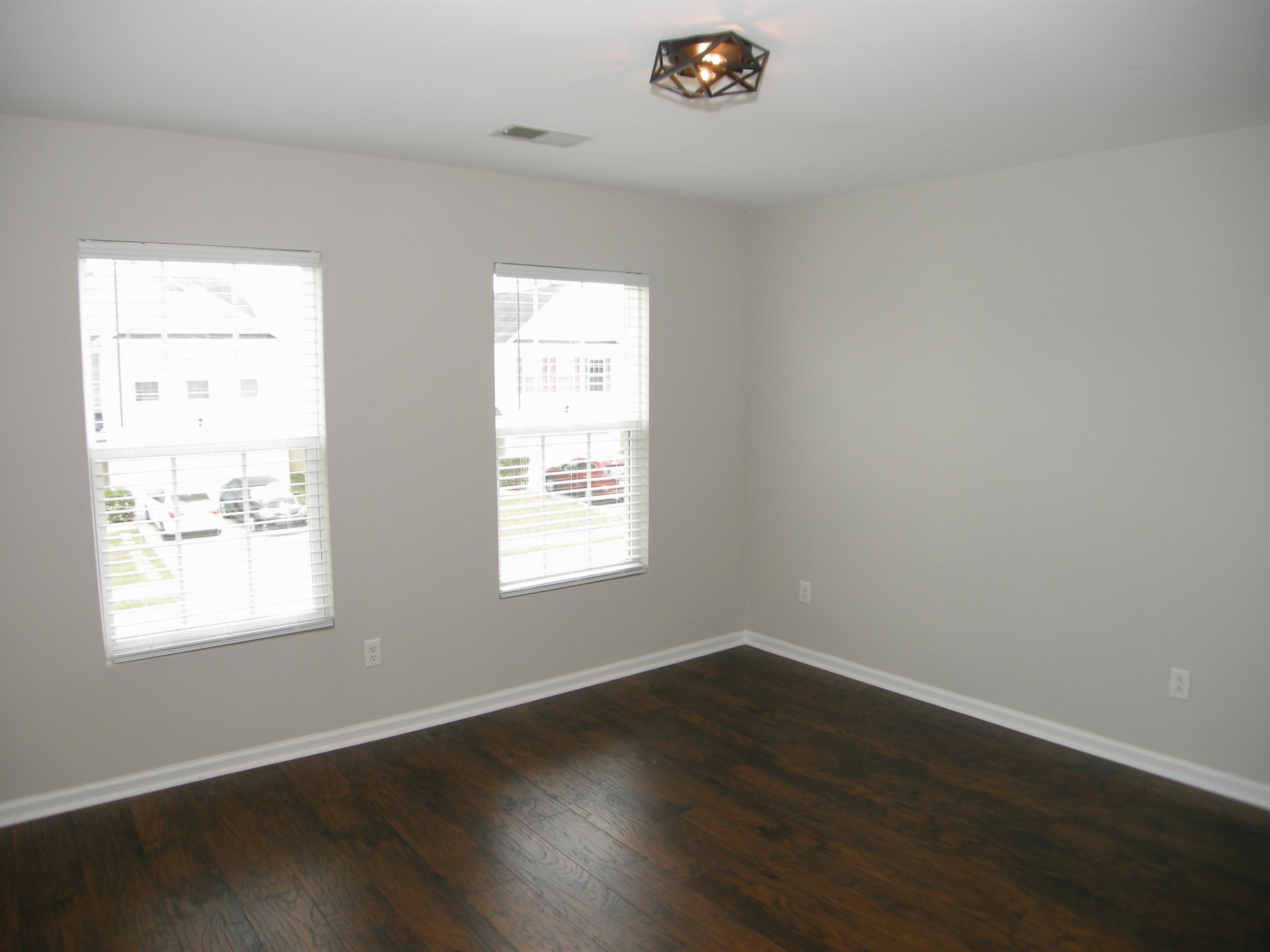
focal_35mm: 35
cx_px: 635
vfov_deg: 40.7
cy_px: 476
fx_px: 1284
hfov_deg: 52.6
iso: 70
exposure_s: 1/58
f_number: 2.7
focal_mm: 7.5
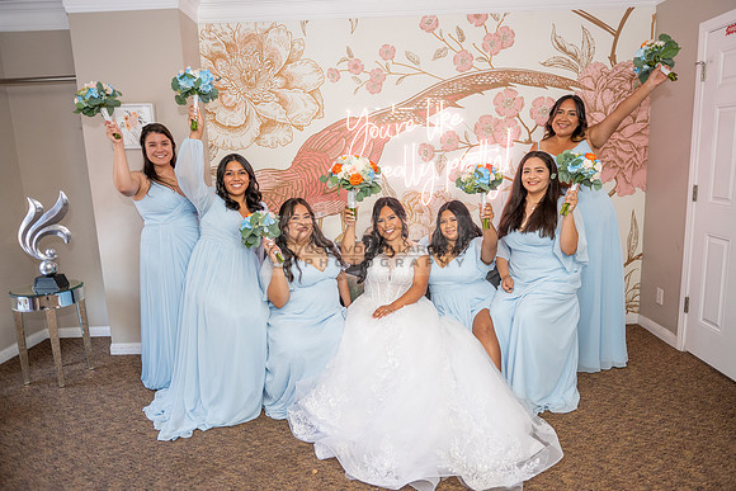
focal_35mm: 24
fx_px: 491
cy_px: 246
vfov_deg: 53.2
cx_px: 368
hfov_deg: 73.7
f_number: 3.2
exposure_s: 1/160
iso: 800
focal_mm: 24
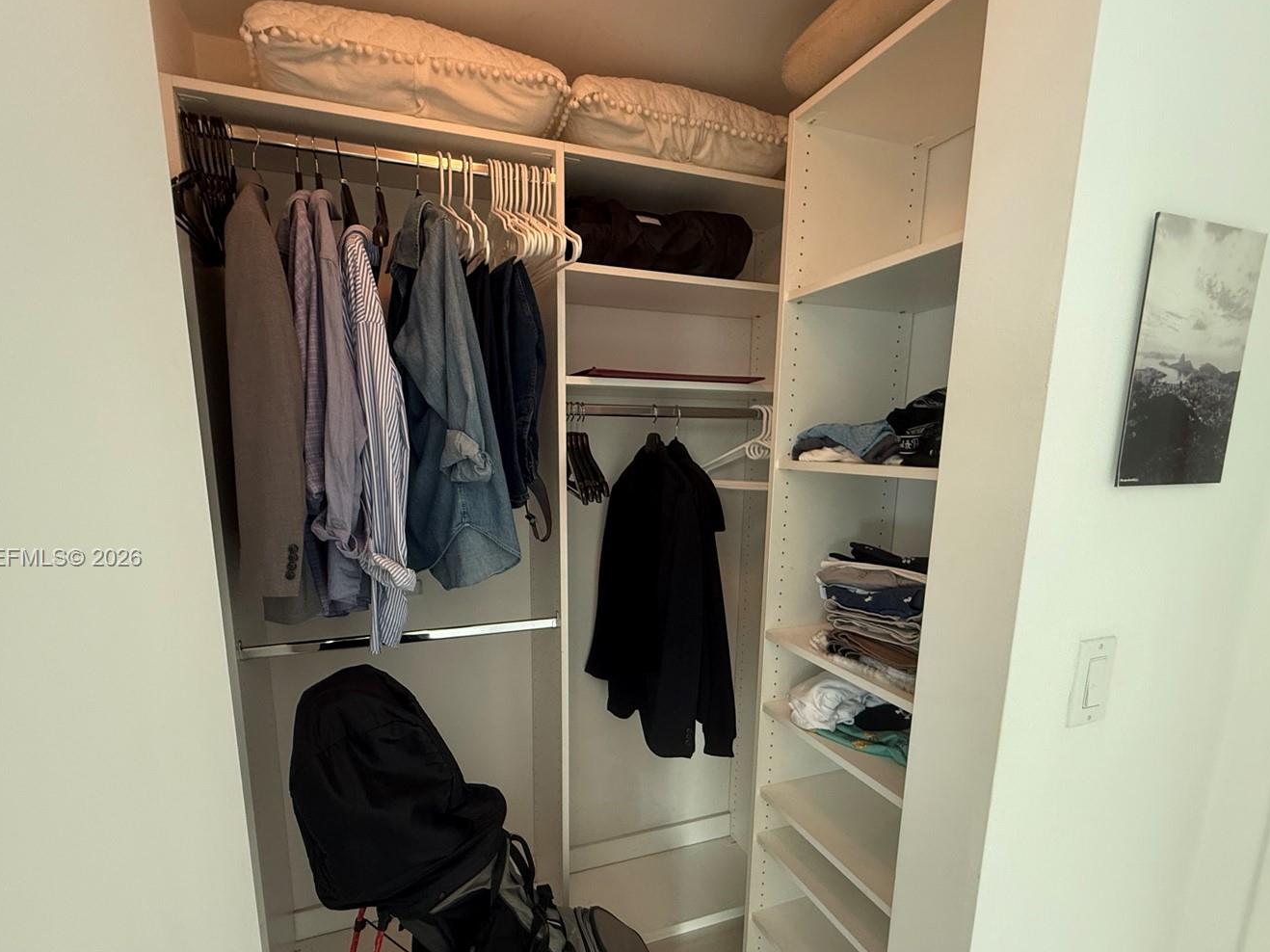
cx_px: 612
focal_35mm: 17
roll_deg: -0.8
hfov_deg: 91.0
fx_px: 624
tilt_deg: -10.5
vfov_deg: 74.1
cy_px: 559
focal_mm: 2.22
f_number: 2.2
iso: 320
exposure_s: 1/69
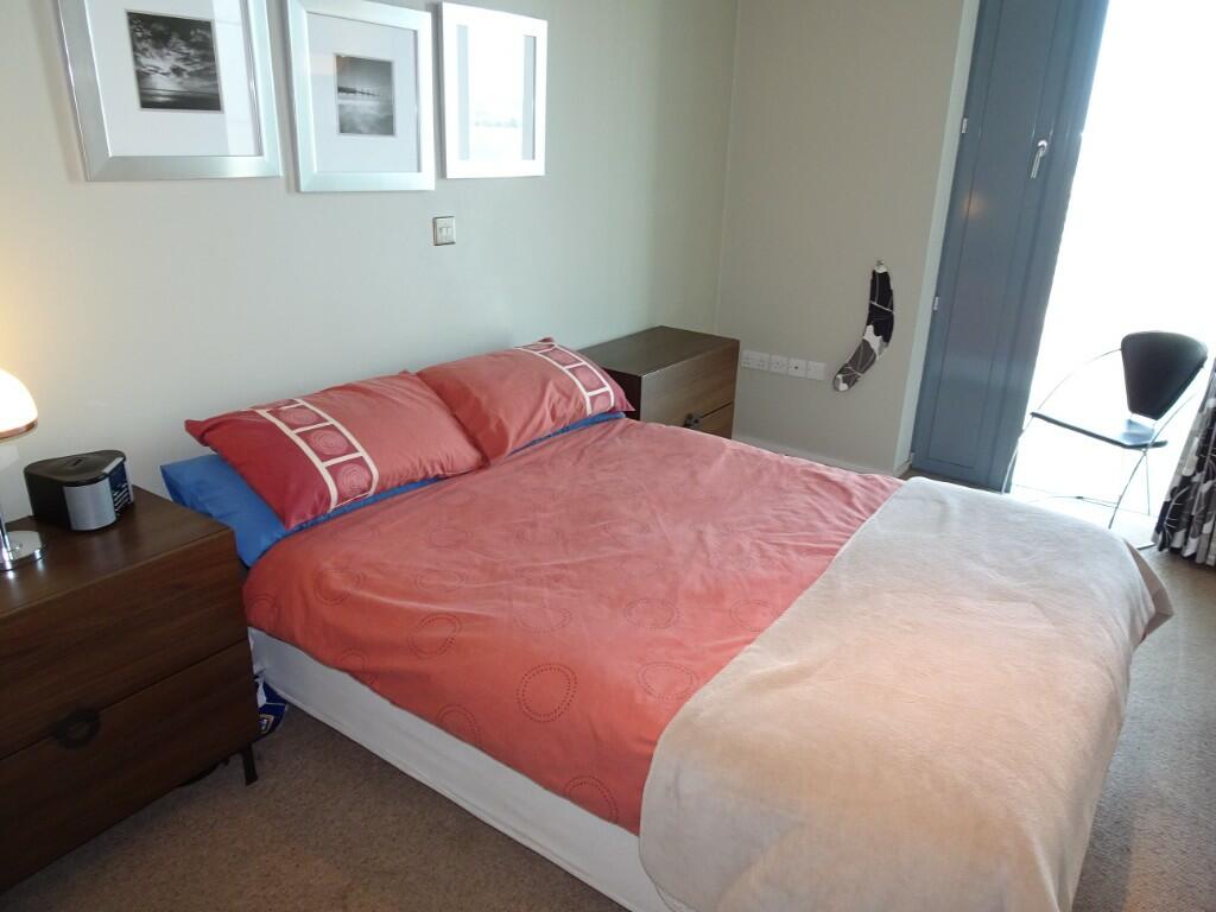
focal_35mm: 24
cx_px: 608
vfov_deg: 56.8
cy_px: 456
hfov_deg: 71.6
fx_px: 843
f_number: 3.5
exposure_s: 1/30
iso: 250
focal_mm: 4.1
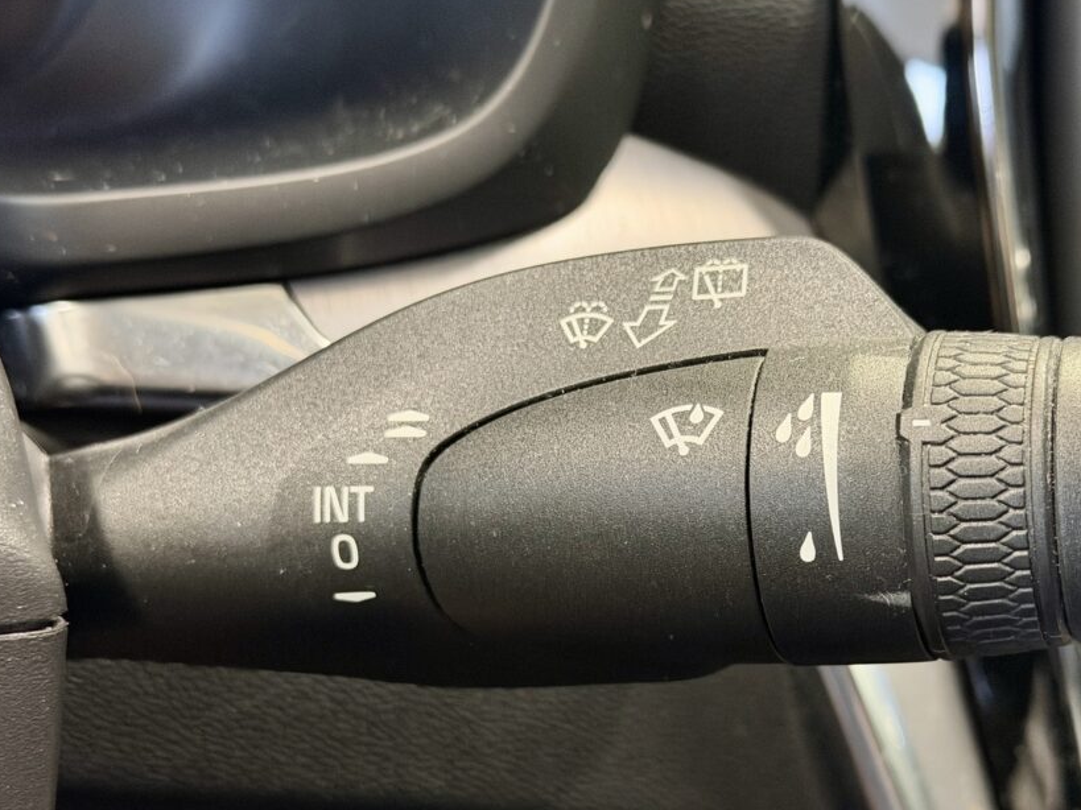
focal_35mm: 60
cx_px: 639
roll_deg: -12.1
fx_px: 1873
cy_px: 472
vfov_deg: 24.4
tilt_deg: -29.8
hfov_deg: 32.1
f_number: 1.78
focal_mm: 6.76
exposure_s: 1/33
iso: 500
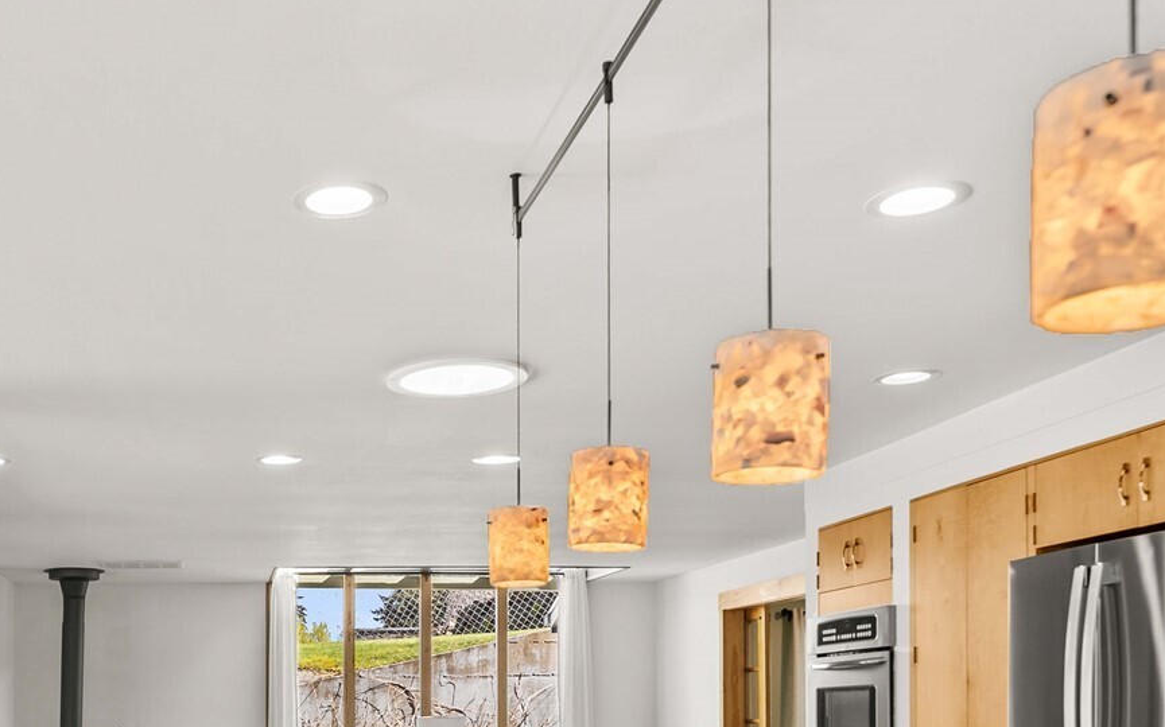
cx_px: 222
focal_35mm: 40
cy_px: 726
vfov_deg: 29.8
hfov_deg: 46.5
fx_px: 1270
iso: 1000
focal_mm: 20
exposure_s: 1/25
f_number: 7.1
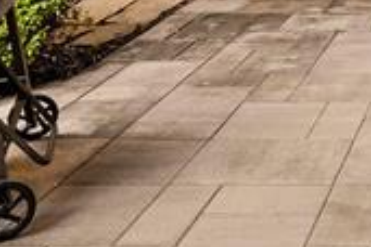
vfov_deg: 16.0
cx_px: 506
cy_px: -198
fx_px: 742
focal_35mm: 72
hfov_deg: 24.0
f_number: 11
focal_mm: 12
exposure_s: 1/6
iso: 400
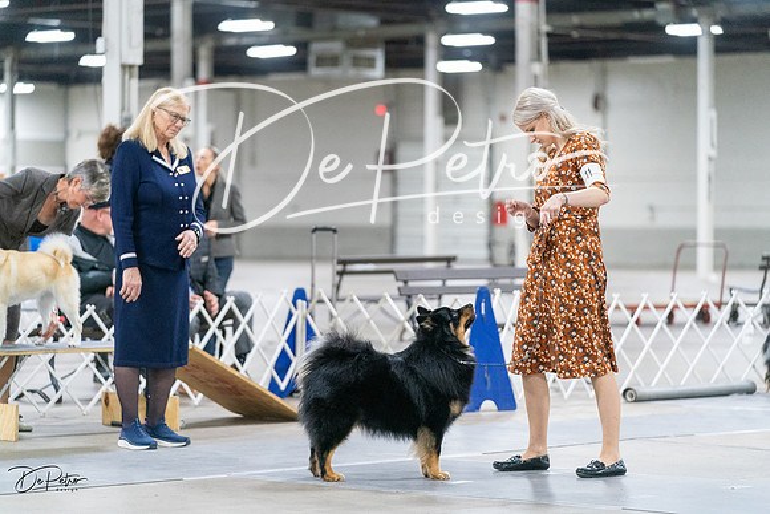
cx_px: 385
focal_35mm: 124
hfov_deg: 16.5
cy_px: 257
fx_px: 2653
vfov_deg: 11.1
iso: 6400
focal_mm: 124
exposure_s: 1/200
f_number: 2.8
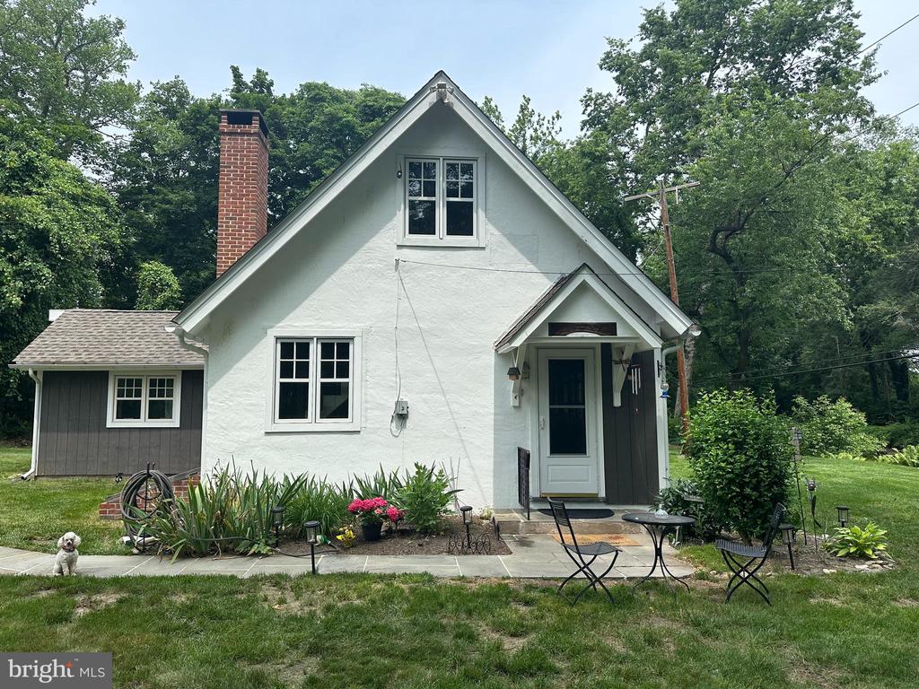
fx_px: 637
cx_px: 460
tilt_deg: +5.0
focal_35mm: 24
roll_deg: -0.4
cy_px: 344
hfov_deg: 71.6
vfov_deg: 56.8
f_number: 1.78
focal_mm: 6.86
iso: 80
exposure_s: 1/2410
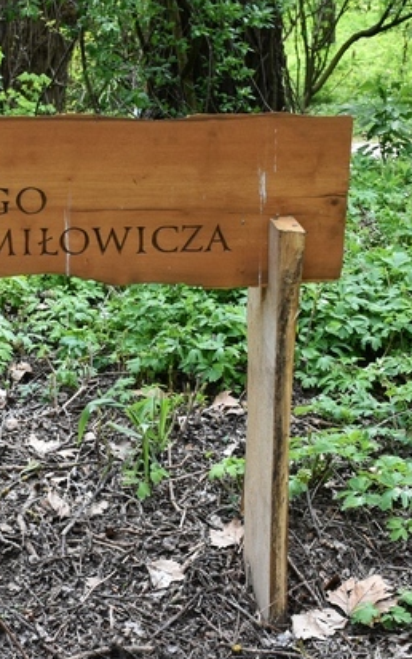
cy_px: 329
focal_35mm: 72
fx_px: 1292
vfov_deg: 28.6
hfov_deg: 17.9
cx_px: 65
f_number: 8
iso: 400
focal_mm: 27
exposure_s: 1/125
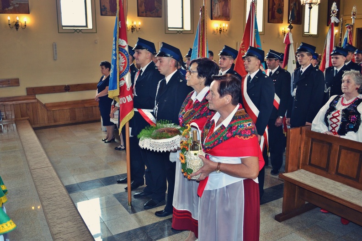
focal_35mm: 30
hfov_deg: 61.9
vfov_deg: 43.6
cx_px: 181
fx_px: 302
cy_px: 120
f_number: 3.8
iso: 640
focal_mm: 20
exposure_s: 1/60
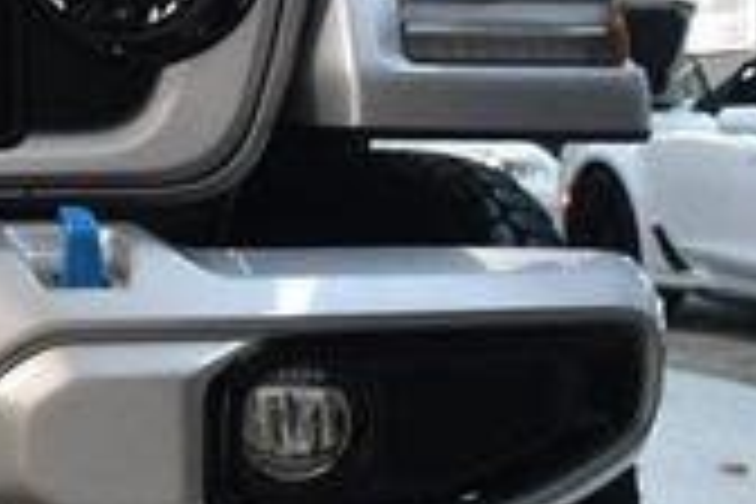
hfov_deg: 16.2
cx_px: -414
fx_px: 2394
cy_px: 189
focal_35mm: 114
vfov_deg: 12.0
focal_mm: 20
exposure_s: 1/125
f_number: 3.5
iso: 1250
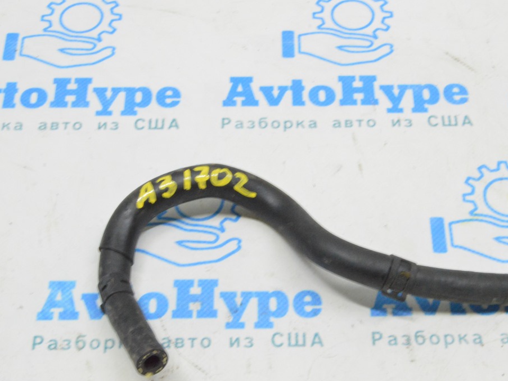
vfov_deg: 20.0
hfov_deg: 26.5
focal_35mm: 74
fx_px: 1079
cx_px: 278
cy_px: 191
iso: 6400
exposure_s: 1/15
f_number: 20
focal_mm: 45
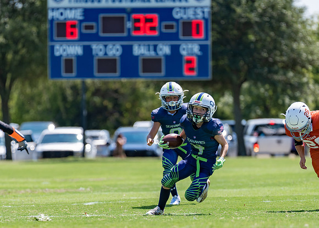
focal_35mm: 377
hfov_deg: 5.3
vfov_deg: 3.8
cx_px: 117
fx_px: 3418
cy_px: 173
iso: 100
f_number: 3.2
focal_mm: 200
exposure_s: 1/1250
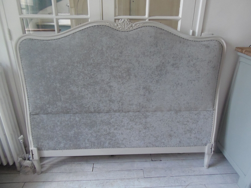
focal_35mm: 24
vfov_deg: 56.8
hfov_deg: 71.6
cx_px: 126
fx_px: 174
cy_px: 94
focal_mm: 4.3
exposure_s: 1/30
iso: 320
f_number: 2.9
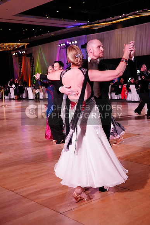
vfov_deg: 41.9
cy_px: 112
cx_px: 75
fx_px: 294
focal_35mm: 47
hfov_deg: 28.7
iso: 3200
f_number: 4
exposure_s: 1/500
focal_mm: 47
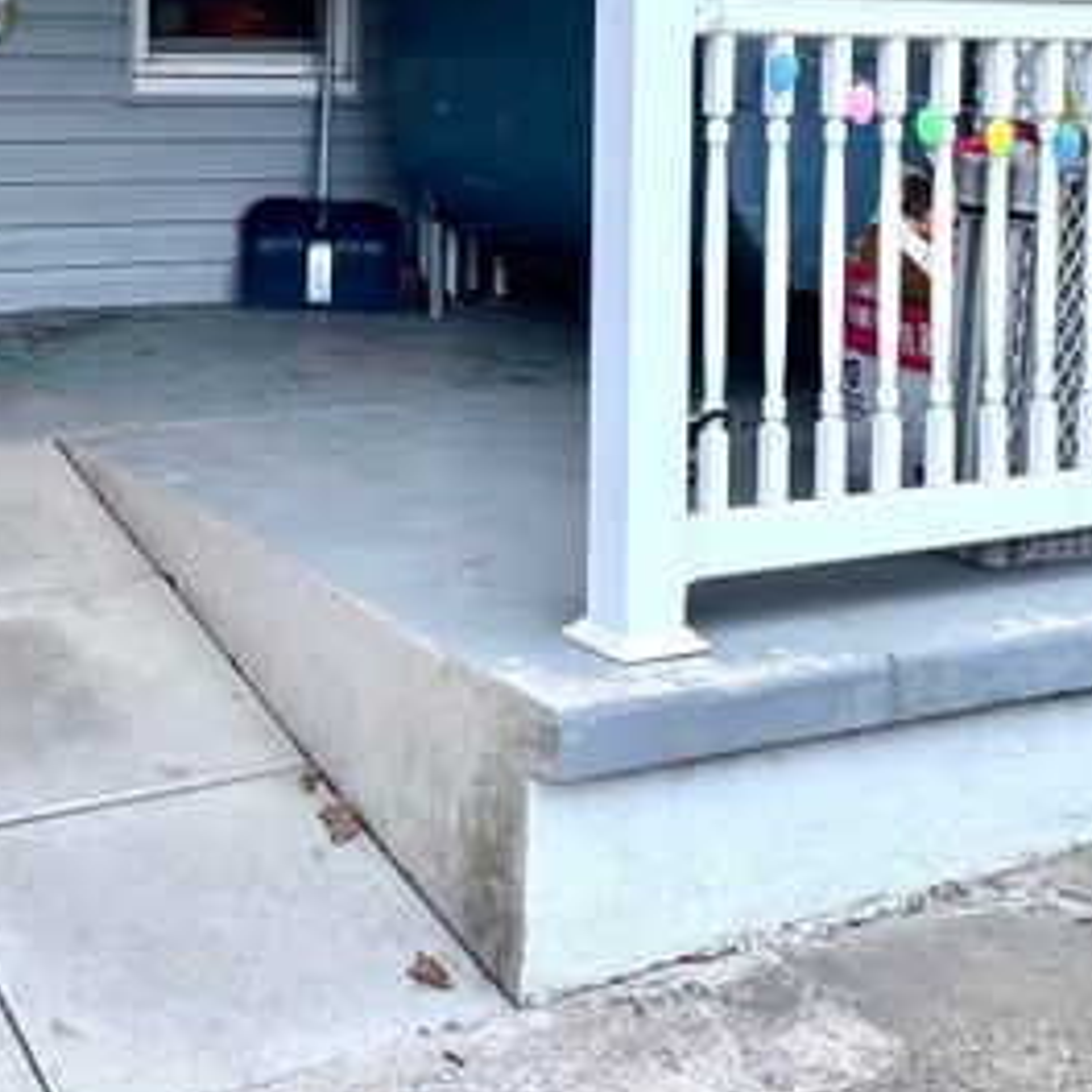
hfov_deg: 29.3
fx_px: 2070
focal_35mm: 58
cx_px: 339
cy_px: 14
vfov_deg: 27.9
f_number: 1.6
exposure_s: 1/60
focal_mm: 5.96
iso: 250
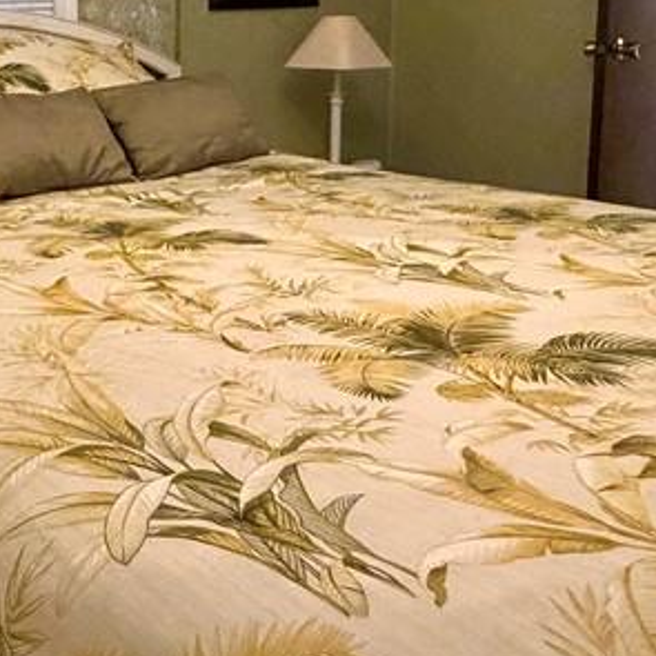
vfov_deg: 37.8
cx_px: 89
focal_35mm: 43
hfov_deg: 37.1
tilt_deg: -7.7
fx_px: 922
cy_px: 136
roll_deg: +1.3
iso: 500
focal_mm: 2.22
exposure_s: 1/60
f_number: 2.2
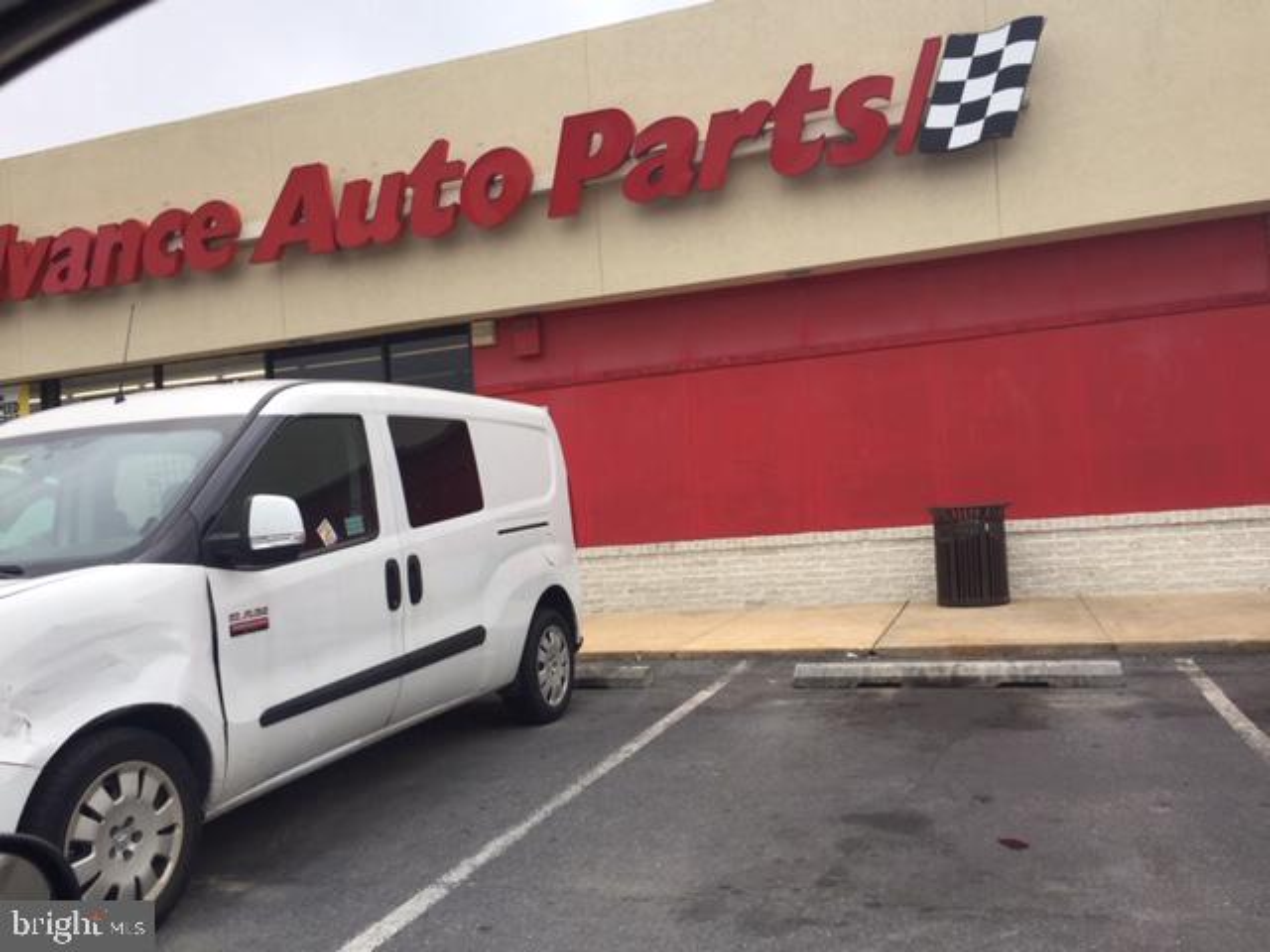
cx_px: 635
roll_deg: +4.9
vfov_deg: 48.2
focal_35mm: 29
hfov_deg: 61.7
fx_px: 1064
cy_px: 476
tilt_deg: +2.0
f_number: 2.2
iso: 32
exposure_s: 1/573
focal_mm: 4.15
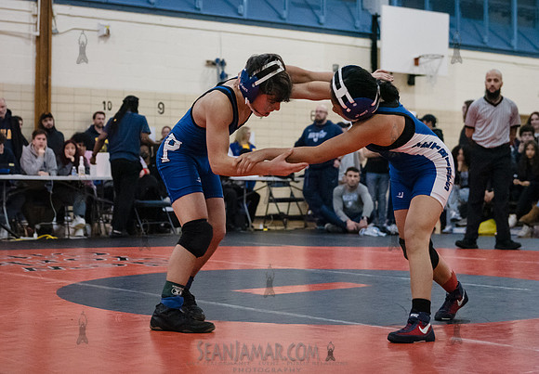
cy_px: 143
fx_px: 1017
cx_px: 193
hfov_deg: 29.5
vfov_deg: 20.8
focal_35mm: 67
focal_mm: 50
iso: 8000
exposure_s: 1/320
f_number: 3.2
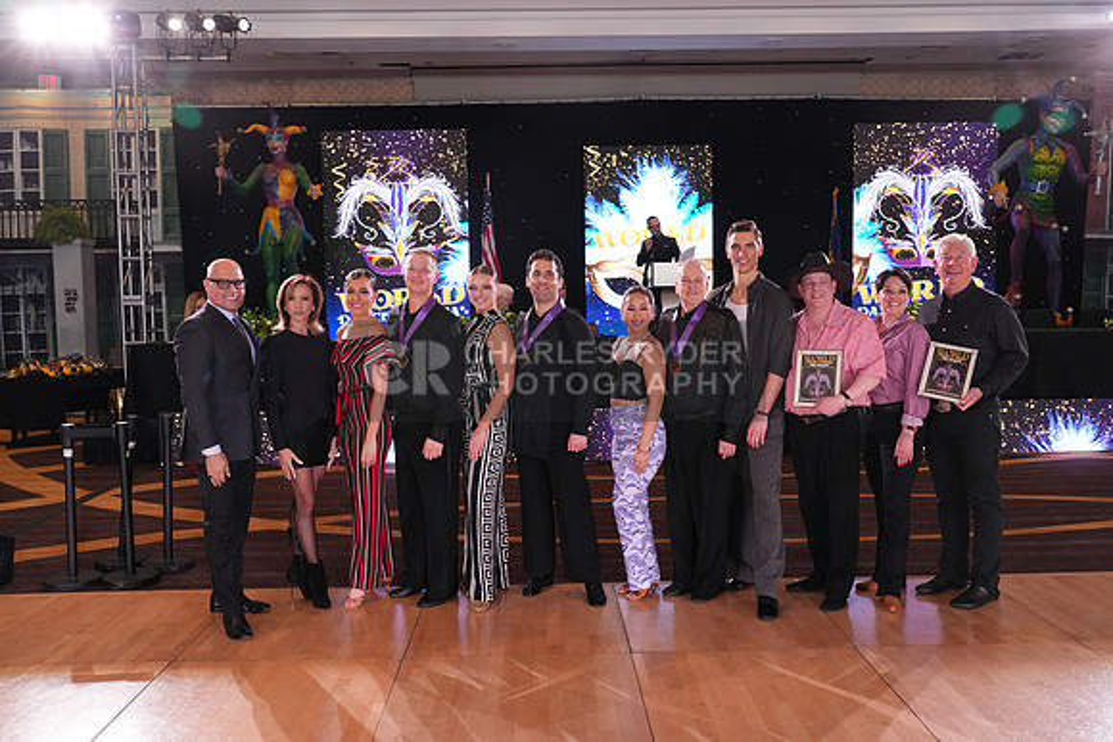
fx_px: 928
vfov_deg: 43.6
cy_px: 371
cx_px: 556
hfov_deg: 61.9
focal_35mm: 30
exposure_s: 1/200
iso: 2000
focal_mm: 30
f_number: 5.6
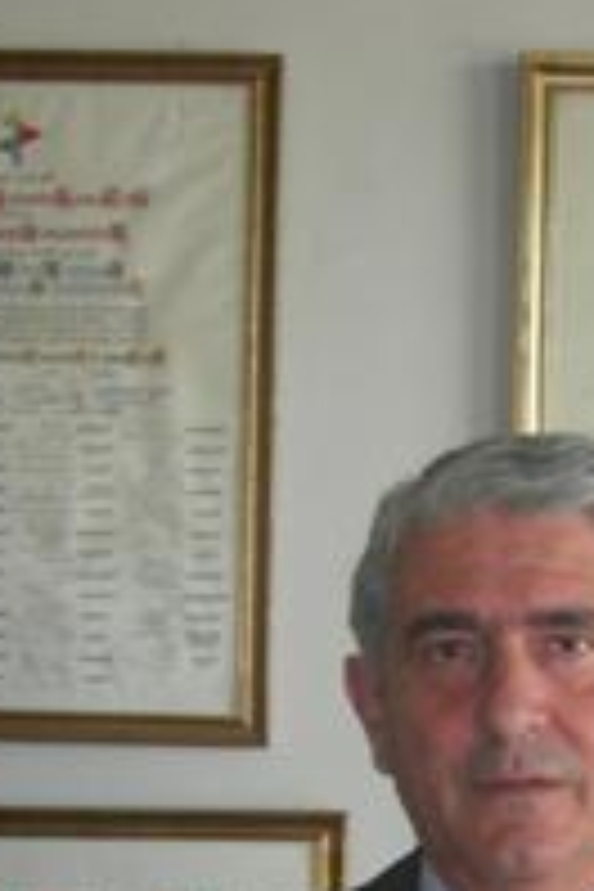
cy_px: 878
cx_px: 536
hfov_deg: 12.9
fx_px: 2599
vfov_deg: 19.0
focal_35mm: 105
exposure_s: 1/30
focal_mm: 10.4
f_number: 3.1
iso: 64
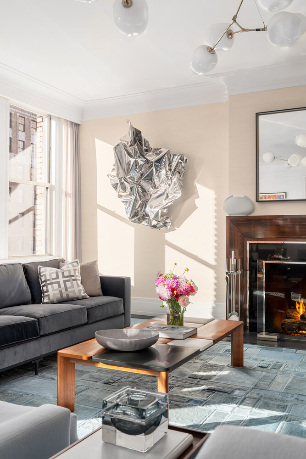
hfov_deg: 38.9
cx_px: 153
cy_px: 230
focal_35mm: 34
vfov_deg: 55.8
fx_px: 433
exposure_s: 1/200
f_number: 8
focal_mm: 34
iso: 800
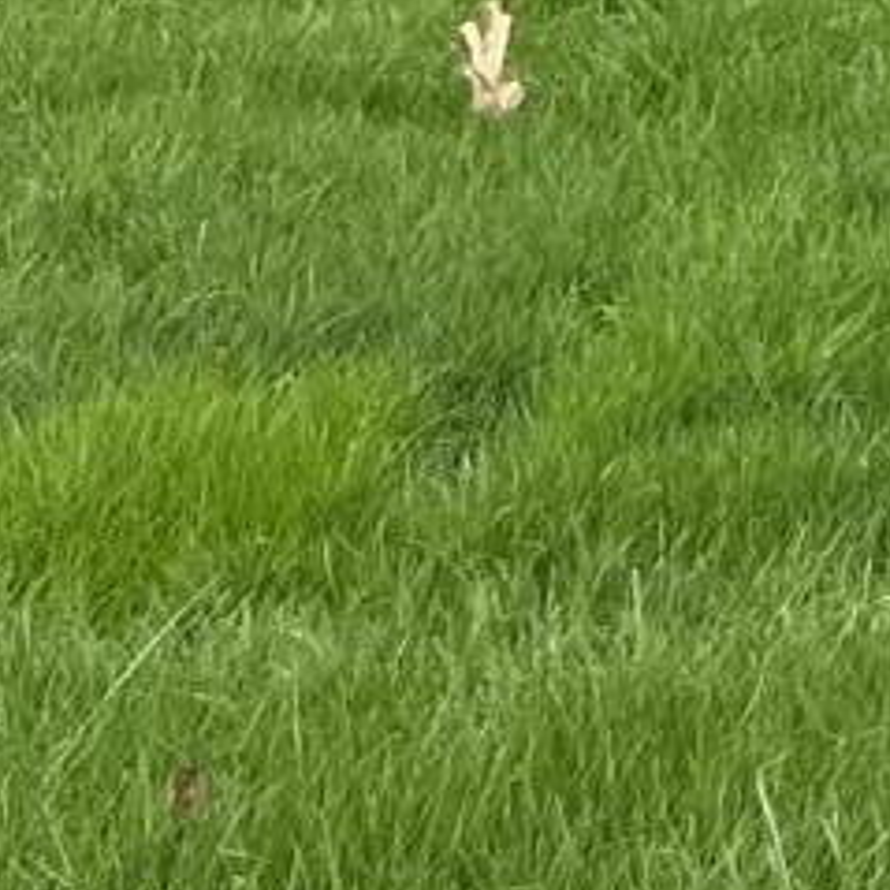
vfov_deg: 7.8
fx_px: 5585
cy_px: -1810
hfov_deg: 8.1
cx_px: 2447
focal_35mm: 192
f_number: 1.6
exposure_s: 1/2899
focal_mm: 5.1
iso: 50
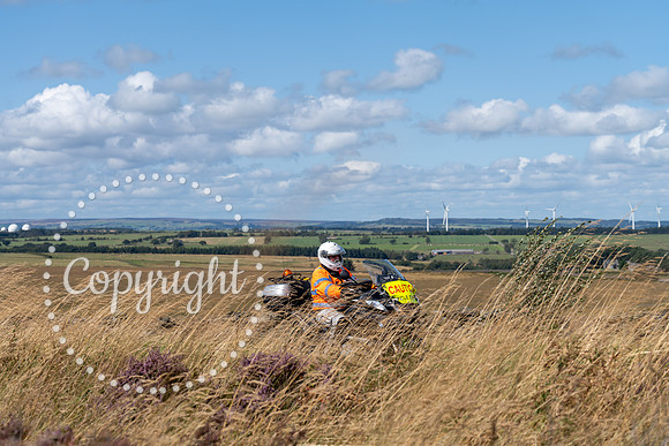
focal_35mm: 70
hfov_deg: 28.8
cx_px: 334
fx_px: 1301
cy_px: 223
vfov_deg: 19.5
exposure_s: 1/800
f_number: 5.6
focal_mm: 70
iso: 100
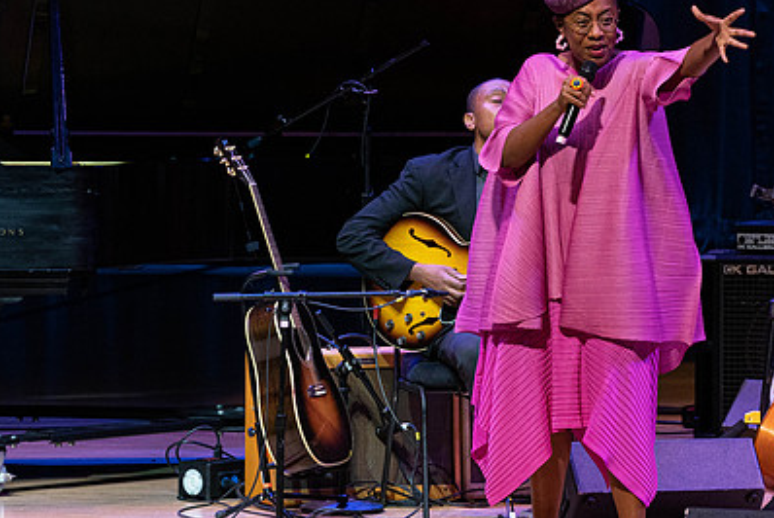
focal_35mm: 481
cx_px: 434
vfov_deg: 2.9
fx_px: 10349
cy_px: 264
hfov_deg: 4.3
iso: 4000
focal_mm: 330
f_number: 9
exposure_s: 1/320
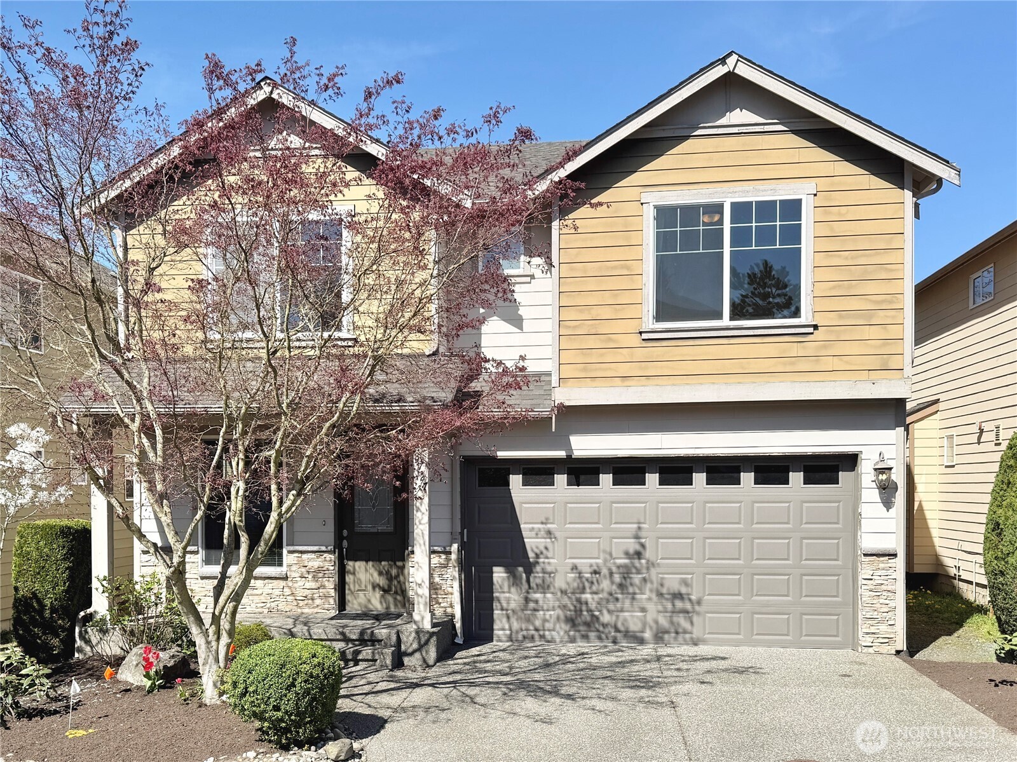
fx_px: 705
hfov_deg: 71.6
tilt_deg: -2.0
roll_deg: +0.6
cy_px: 381
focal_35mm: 24
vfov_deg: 56.8
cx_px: 508
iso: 80
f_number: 1.78
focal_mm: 6.76
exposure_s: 1/4405
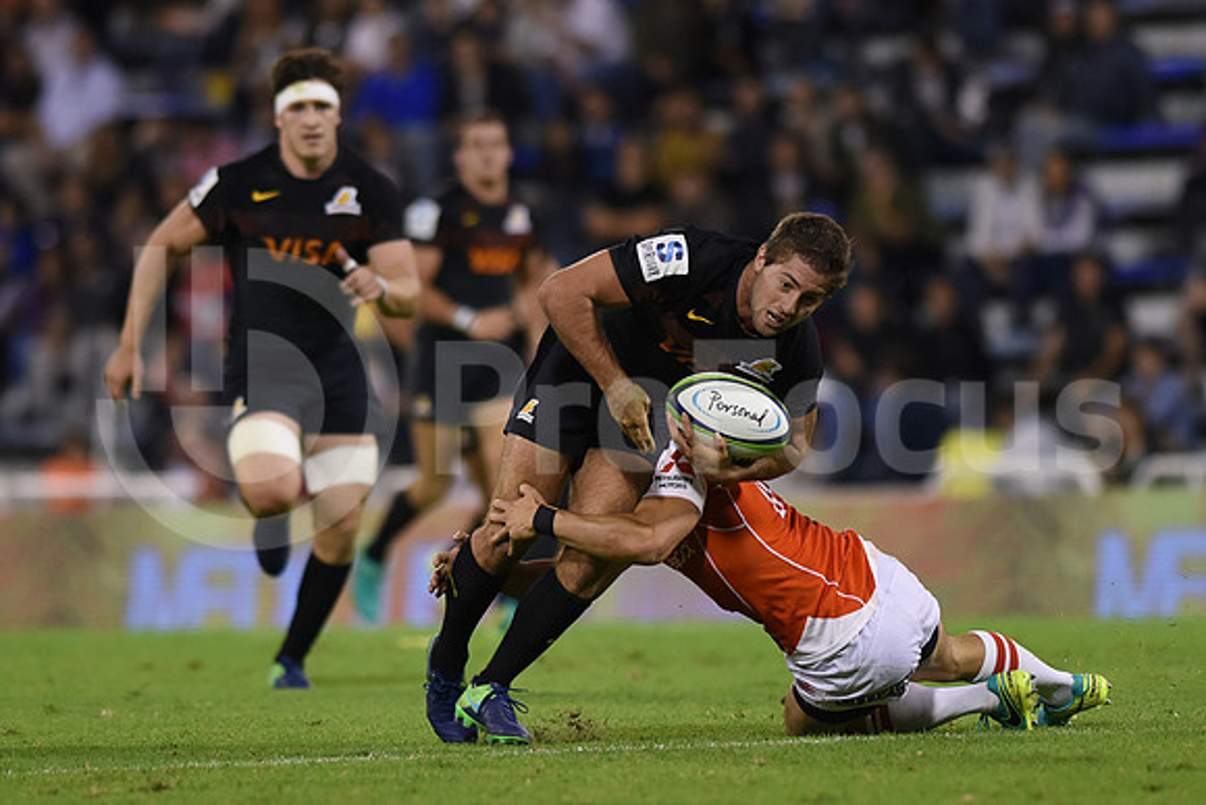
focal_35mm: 300
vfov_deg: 4.6
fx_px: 10052
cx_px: 603
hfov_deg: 6.9
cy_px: 402
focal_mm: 300
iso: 2000
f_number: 2.8
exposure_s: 1/1000
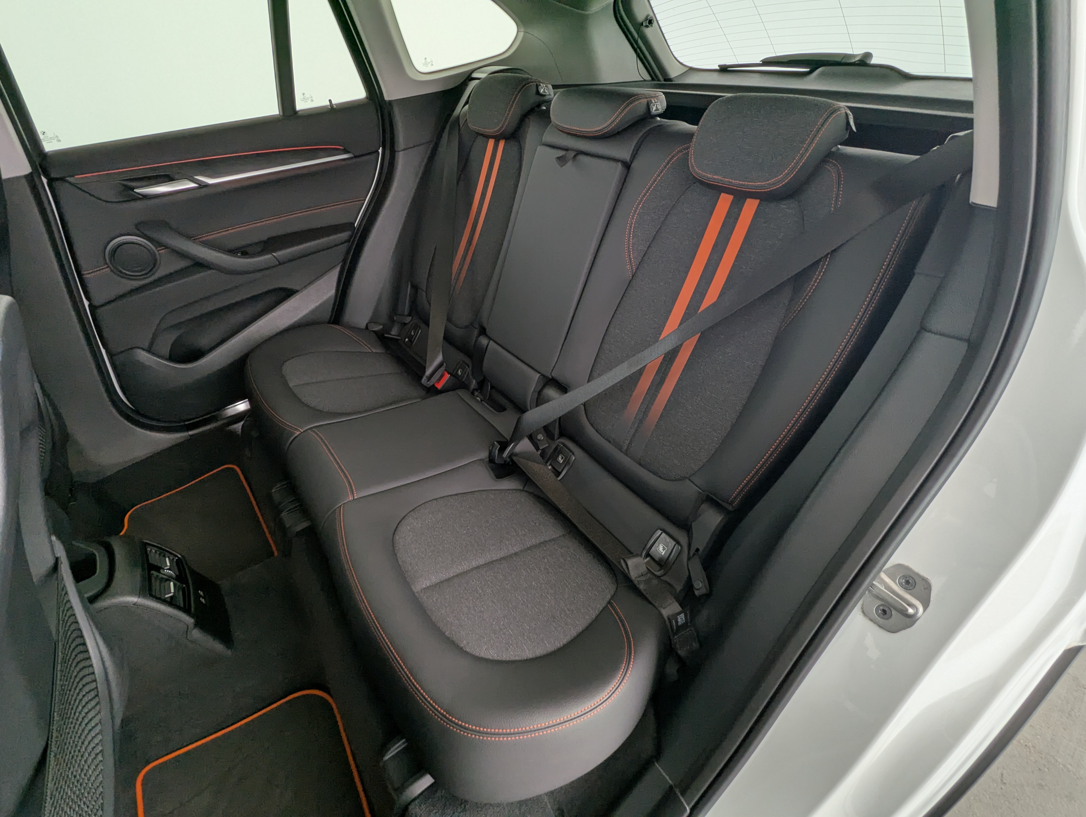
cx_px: 543
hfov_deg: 94.4
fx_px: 503
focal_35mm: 16
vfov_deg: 78.2
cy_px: 408
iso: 89
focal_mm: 2.35
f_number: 2.2
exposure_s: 1/46.8
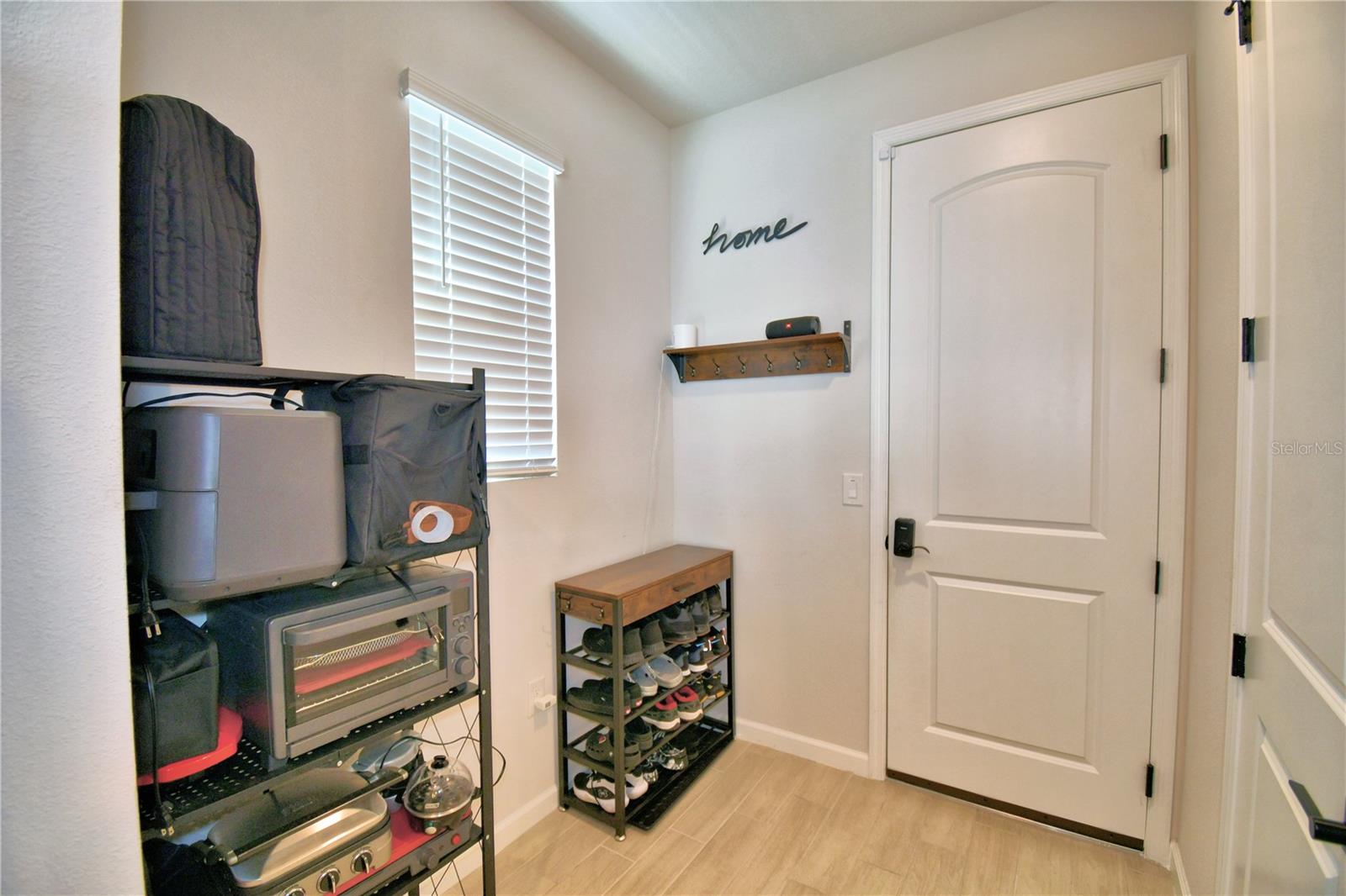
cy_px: 448
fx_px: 561
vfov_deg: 77.3
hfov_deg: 100.4
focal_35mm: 15
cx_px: 673
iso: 200
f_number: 4.5
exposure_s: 1/40
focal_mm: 10
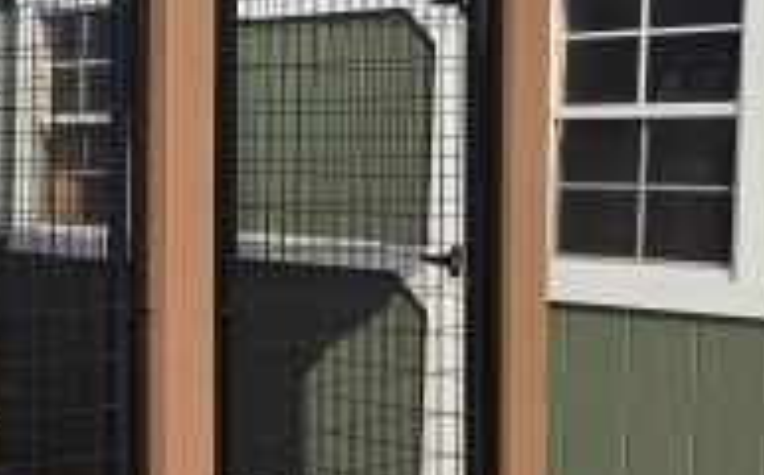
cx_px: -158
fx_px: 1684
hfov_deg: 23.3
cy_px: 214
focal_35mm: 81
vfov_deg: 16.1
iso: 64
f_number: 1.4
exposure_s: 1/7329
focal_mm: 6.5
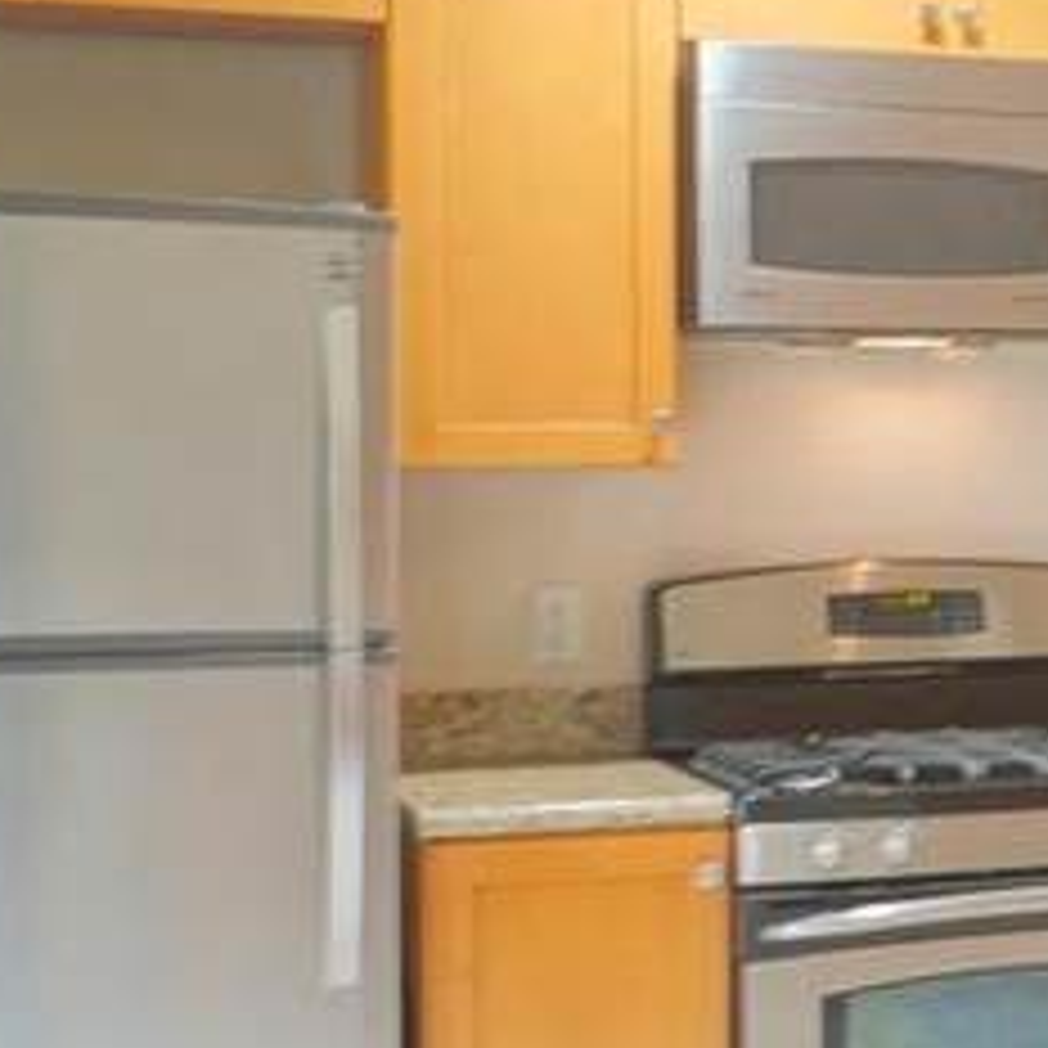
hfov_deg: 14.0
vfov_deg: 15.6
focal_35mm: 112
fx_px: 3836
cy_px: 479
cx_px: 1804
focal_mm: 16
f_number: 8
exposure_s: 1/3
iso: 400
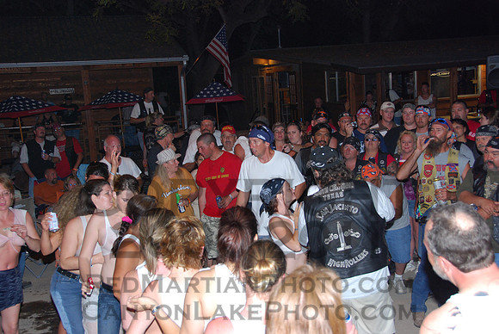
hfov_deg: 41.1
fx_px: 666
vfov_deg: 28.1
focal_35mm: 48
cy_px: 167
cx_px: 250
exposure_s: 1/60
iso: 450
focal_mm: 32
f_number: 5.6
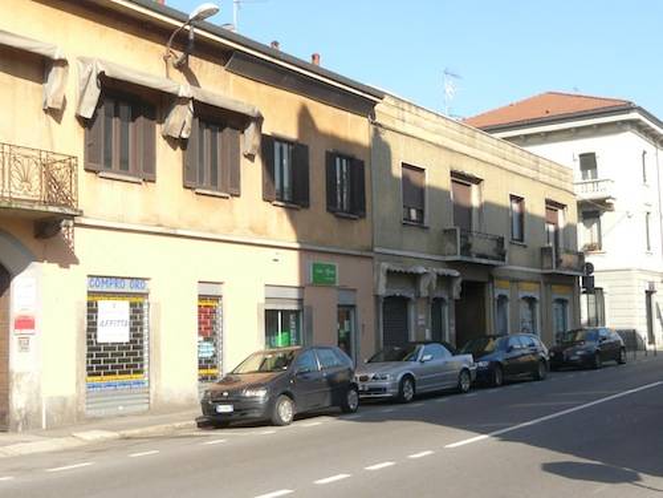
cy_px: 249
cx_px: 332
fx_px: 881
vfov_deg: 31.5
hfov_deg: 41.2
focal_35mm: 46
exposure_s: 1/100
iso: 100
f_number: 8
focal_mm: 4.8
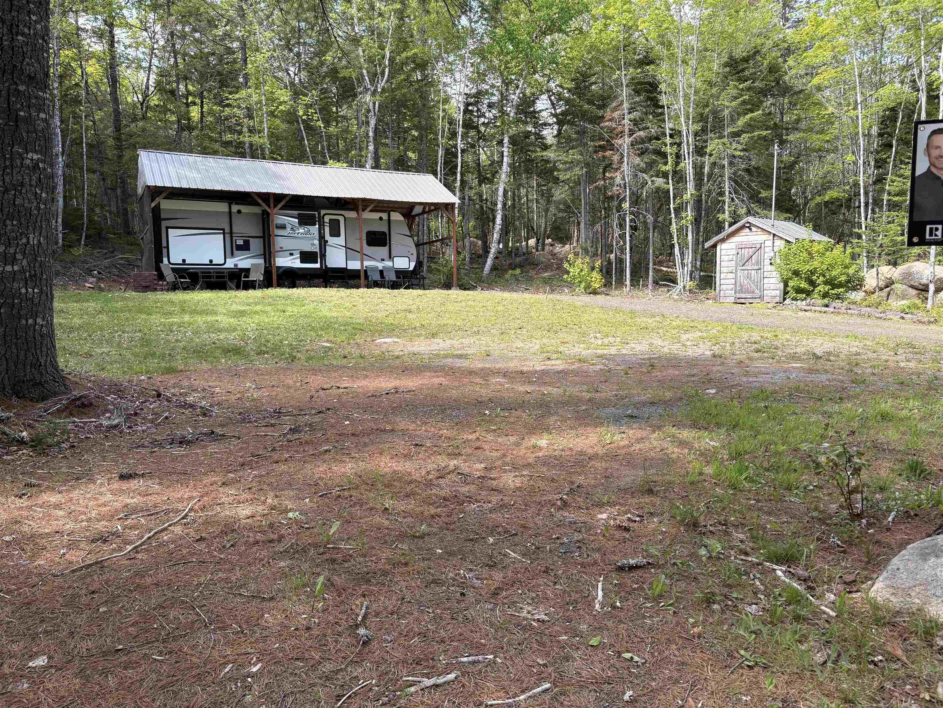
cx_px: 472
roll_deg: +1.5
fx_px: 708
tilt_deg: -3.2
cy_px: 354
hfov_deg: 67.3
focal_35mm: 26
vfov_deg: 53.1
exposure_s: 1/552
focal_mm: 5.96
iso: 50
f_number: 1.6
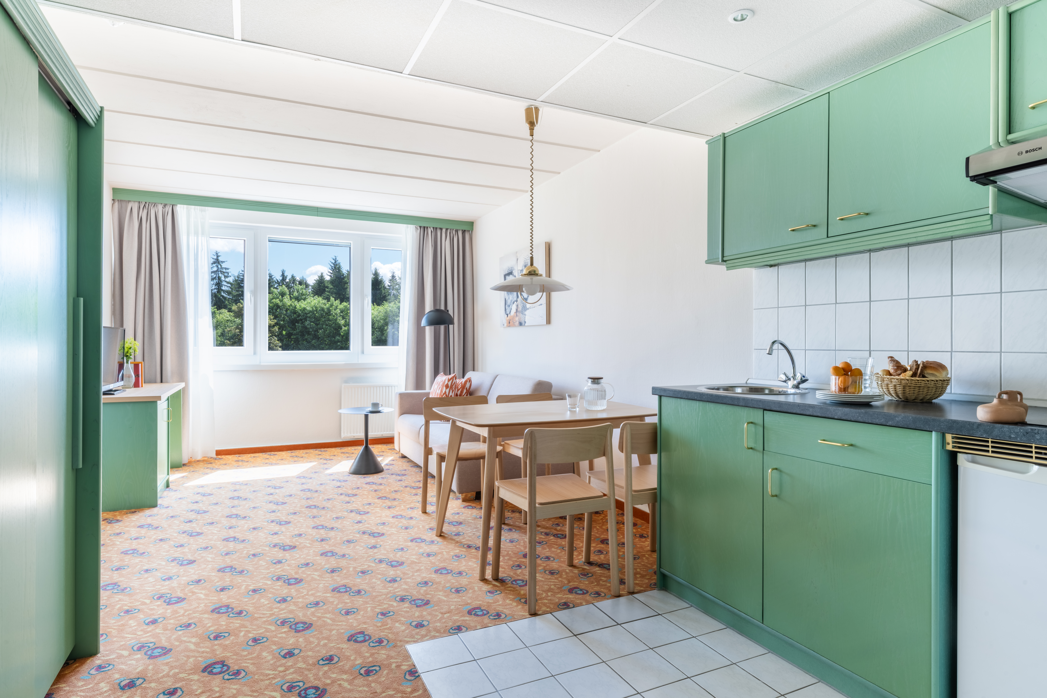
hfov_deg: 85.4
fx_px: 567
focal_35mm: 20
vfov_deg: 63.2
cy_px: 349
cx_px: 524
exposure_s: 1/30
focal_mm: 19.5
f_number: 16
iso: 64
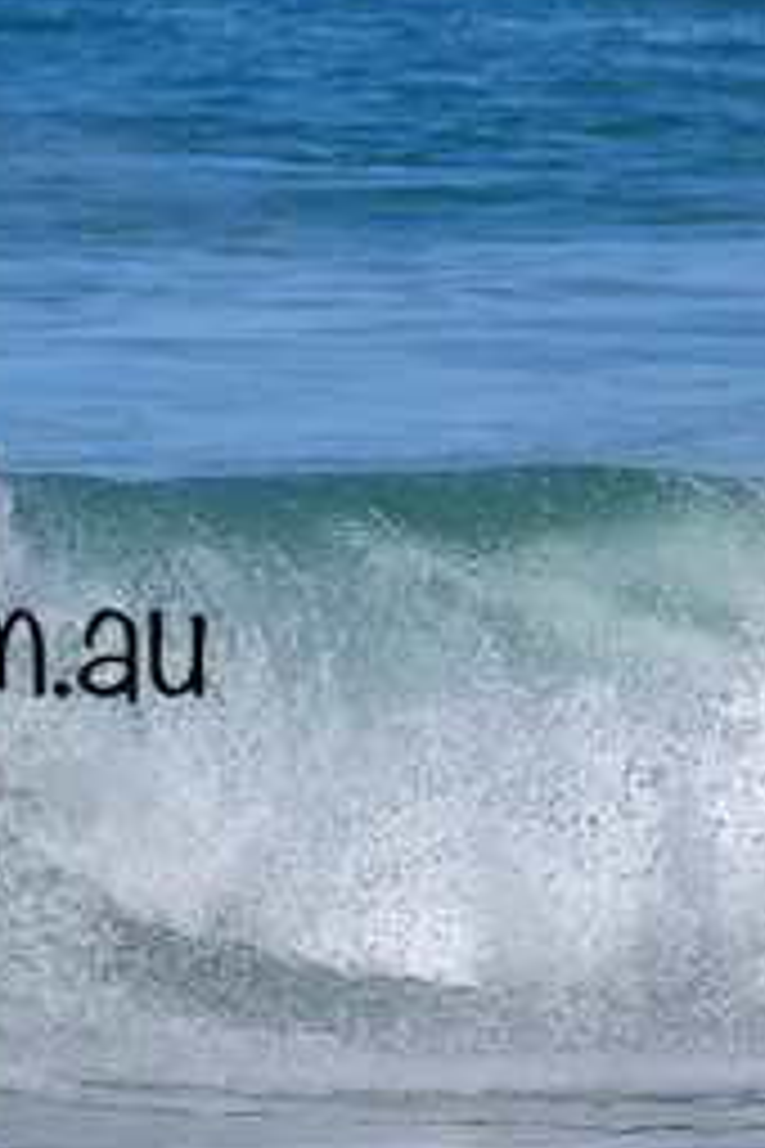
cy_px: 592
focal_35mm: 2273
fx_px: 72446
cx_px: -270
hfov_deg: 0.6
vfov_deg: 0.9
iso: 1100
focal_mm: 1000
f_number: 11
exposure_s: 1/3200
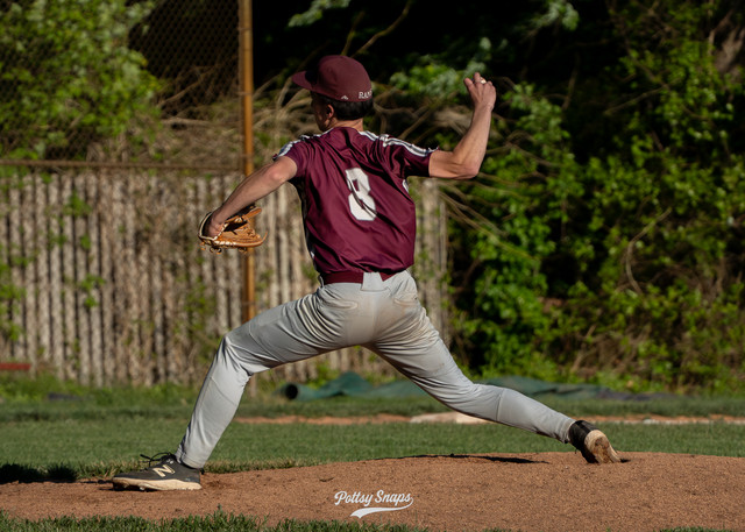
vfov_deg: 4.0
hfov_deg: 5.6
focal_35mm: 357
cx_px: 395
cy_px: 235
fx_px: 7549
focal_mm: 200
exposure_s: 1/8000
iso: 1000
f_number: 5.6
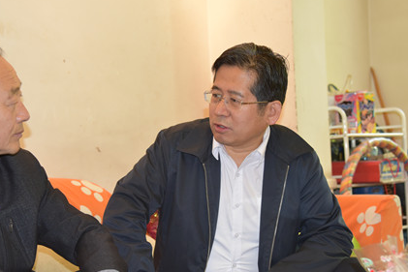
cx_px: 153
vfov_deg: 19.2
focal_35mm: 71
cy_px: 156
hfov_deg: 28.3
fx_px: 805
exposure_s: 1/60
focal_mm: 46
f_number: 4
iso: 1800
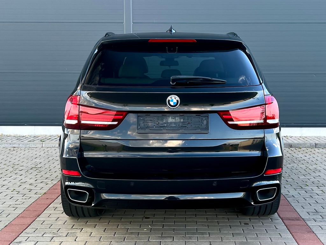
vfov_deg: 53.1
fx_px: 245
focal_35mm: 26
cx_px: 163
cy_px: 122
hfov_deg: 67.3
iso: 50
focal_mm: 5.7
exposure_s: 1/121
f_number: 1.5
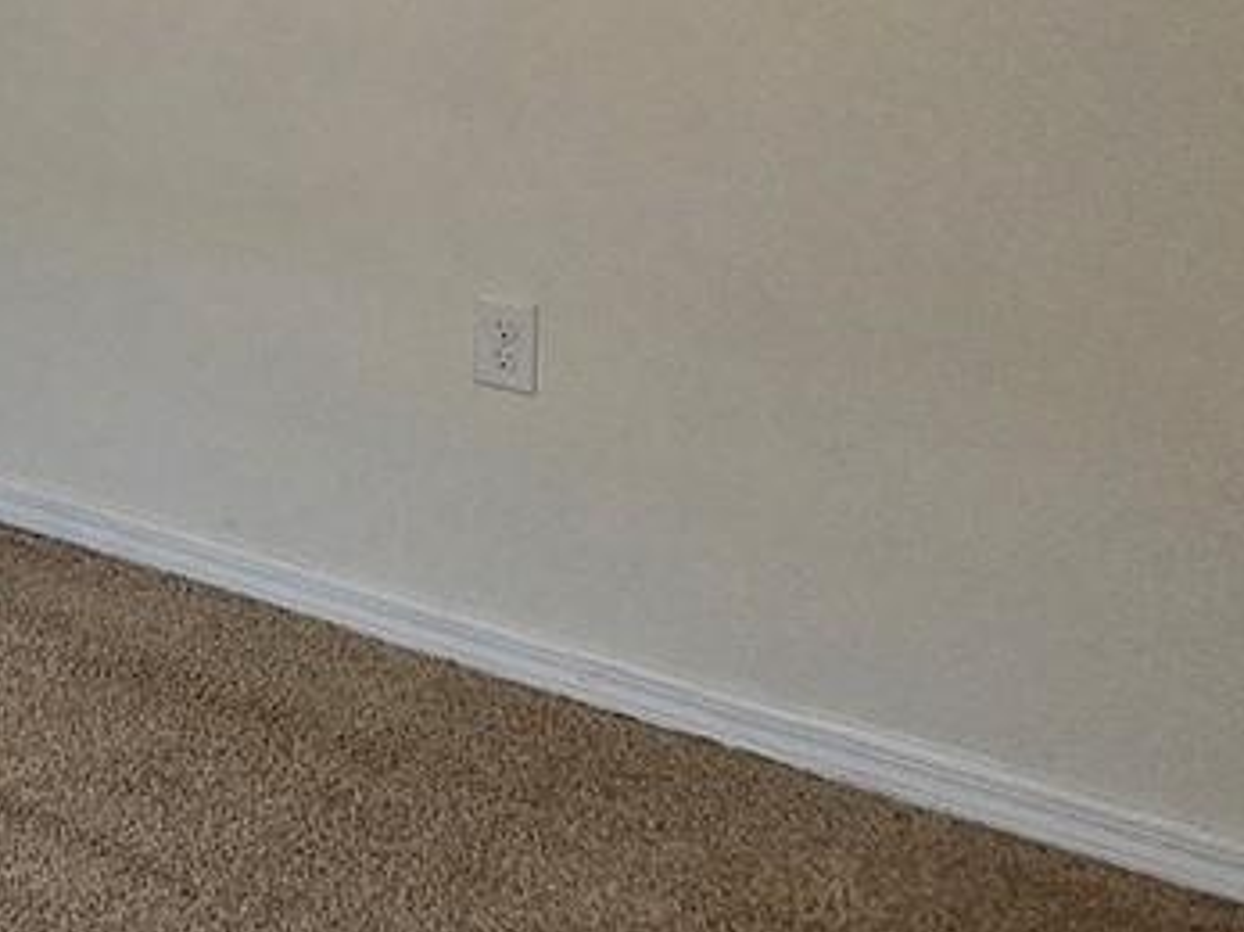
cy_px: -154
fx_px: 2155
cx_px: -445
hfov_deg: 26.4
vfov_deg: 22.7
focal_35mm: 60
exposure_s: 1/60
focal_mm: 1.7
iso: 200
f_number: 2.2
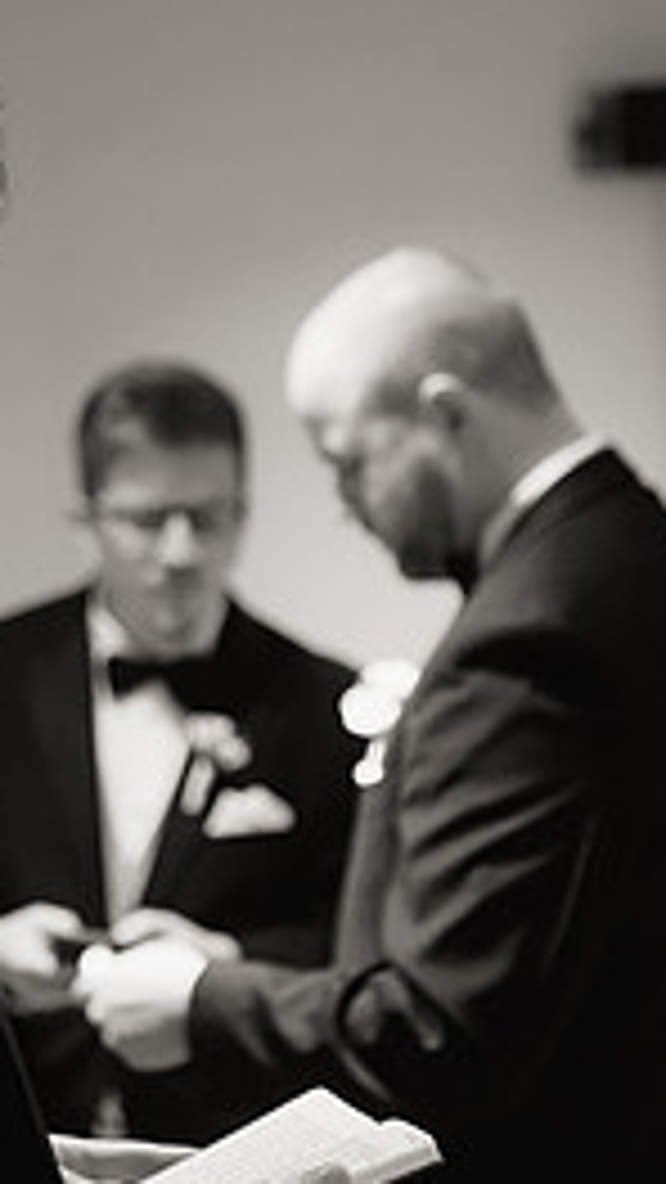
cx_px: 101
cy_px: 599
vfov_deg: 22.9
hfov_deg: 12.9
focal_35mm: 93
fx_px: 2919
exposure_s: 1/100
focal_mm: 52
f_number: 2.8
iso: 2500
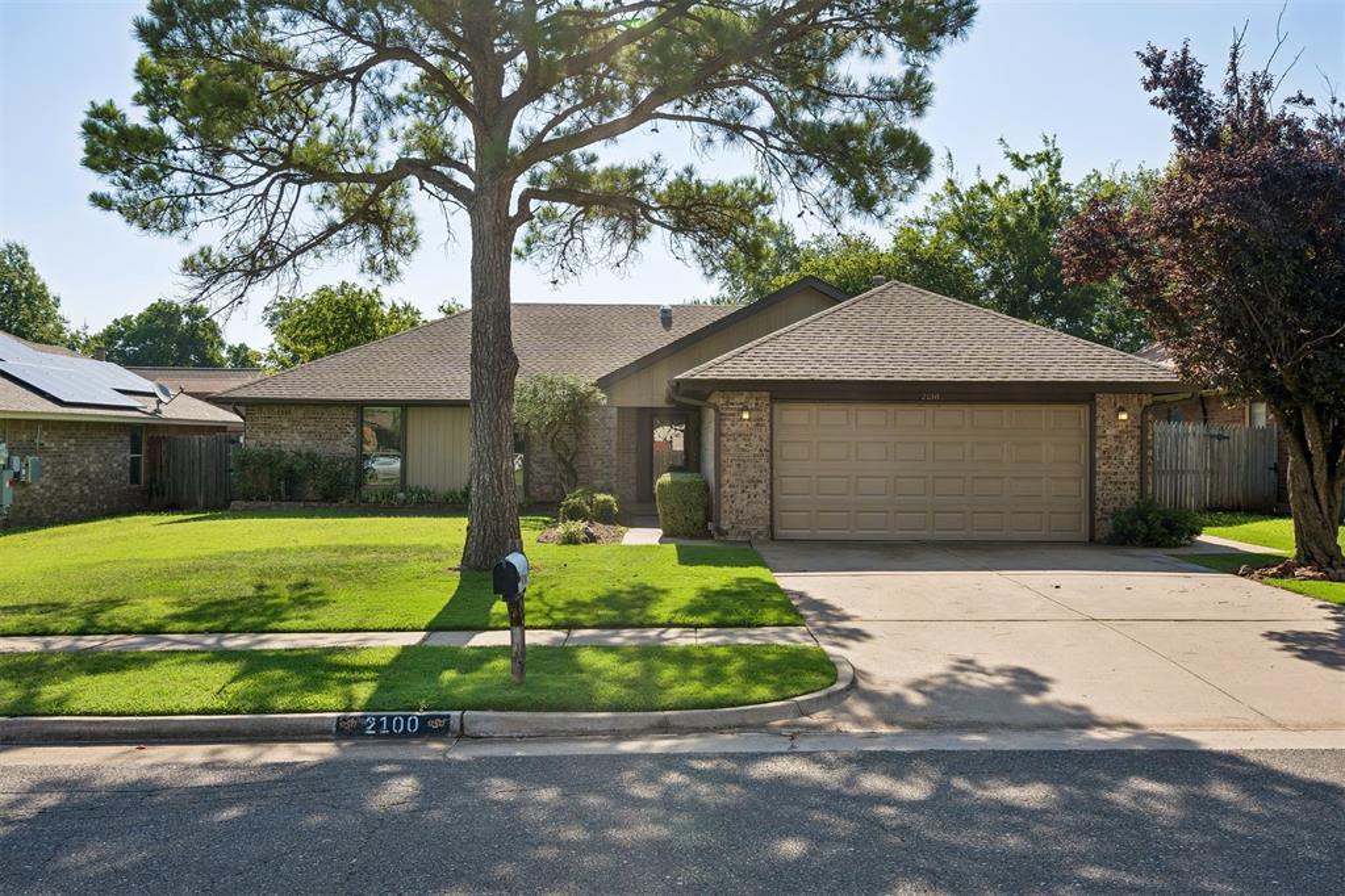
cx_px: 672
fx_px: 1270
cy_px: 448
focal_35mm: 34
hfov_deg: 55.8
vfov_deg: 38.9
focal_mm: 34
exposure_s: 1/500
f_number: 8
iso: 200
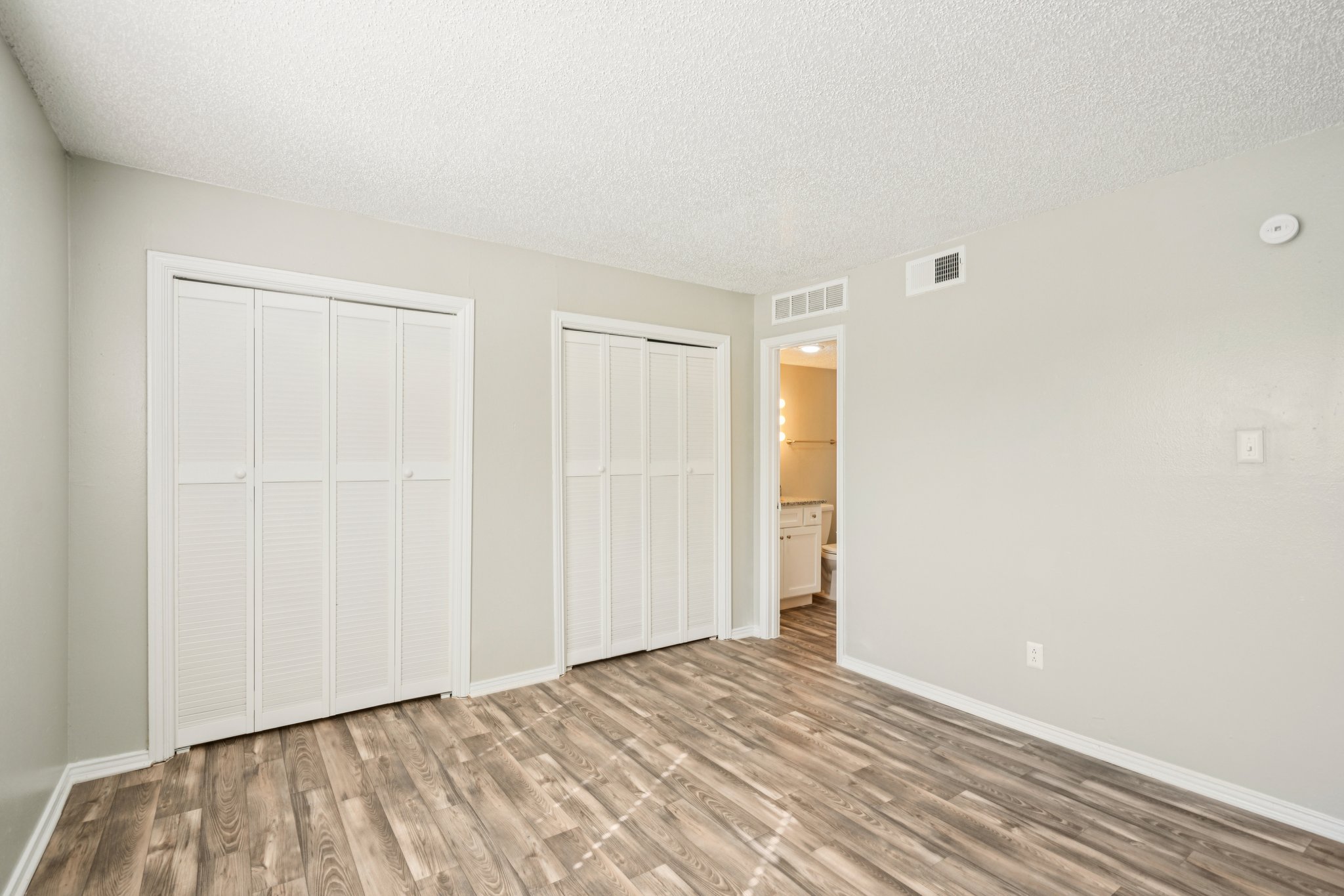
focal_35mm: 16
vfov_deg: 73.7
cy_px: 448
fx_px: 597
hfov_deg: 96.7
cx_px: 672
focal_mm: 16
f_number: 8
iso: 160
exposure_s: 1/30
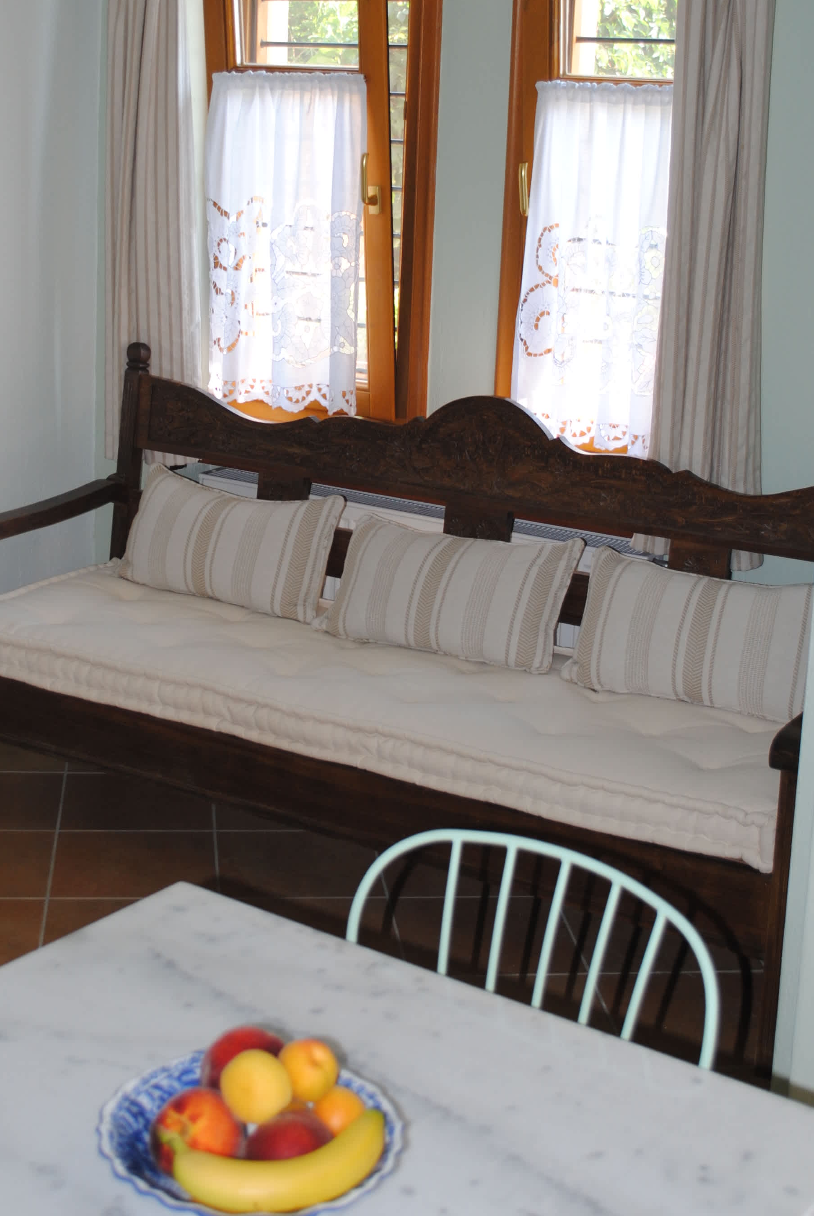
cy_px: 459
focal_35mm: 56
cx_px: 342
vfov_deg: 35.4
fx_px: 1894
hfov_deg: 24.2
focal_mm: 26
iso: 200
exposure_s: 1/60
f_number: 4.2
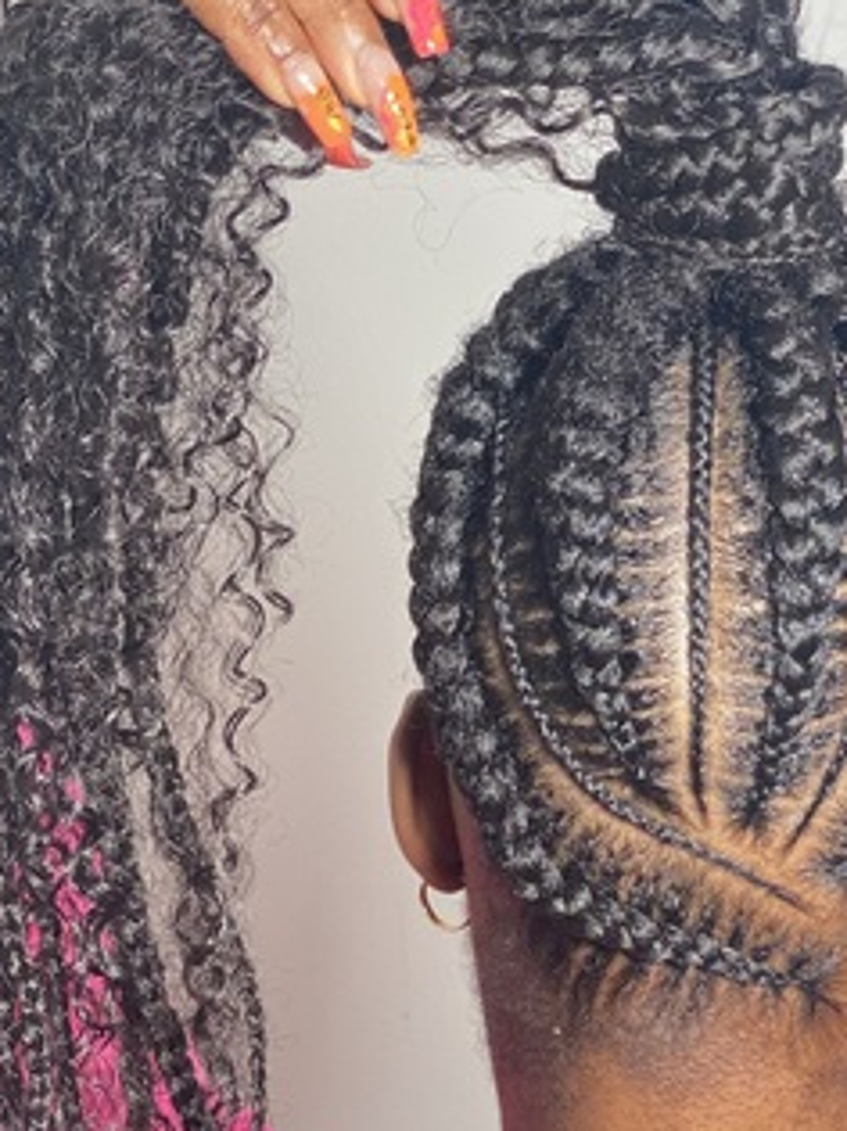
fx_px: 3232
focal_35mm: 99
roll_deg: +1.2
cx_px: 585
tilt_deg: -9.7
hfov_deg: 14.9
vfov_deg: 19.7
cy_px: 865
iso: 160
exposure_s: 1/122
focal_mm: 6
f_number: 2
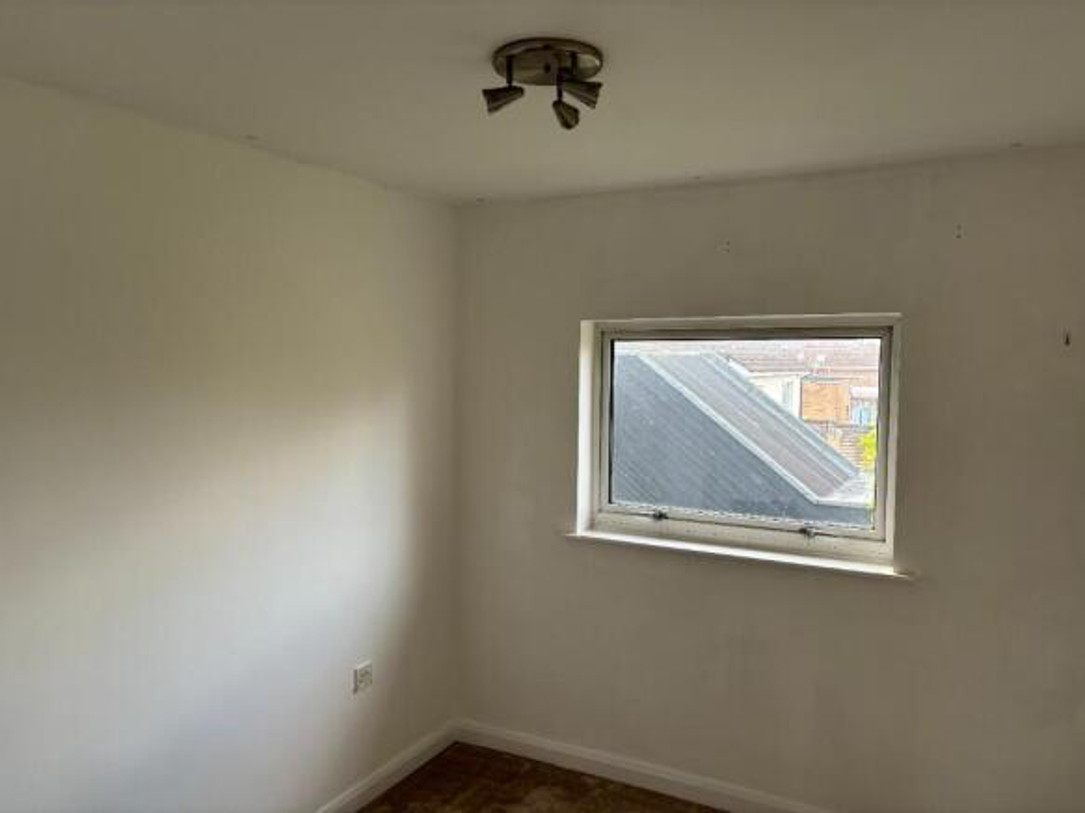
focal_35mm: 26
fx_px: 815
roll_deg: -0.5
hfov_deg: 67.3
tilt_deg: -4.5
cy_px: 406
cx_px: 542
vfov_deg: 53.0
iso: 100
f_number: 1.6
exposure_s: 1/121
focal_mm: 5.96
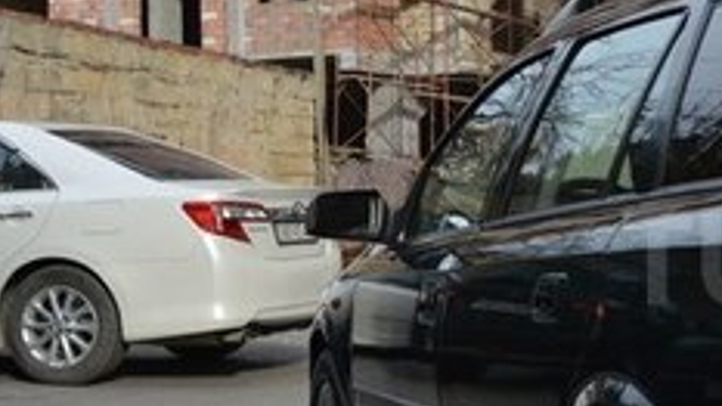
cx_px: 939
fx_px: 1704
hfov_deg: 21.6
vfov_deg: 13.6
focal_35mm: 89
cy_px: 259
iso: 100
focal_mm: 20
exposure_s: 1/125
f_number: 5.6
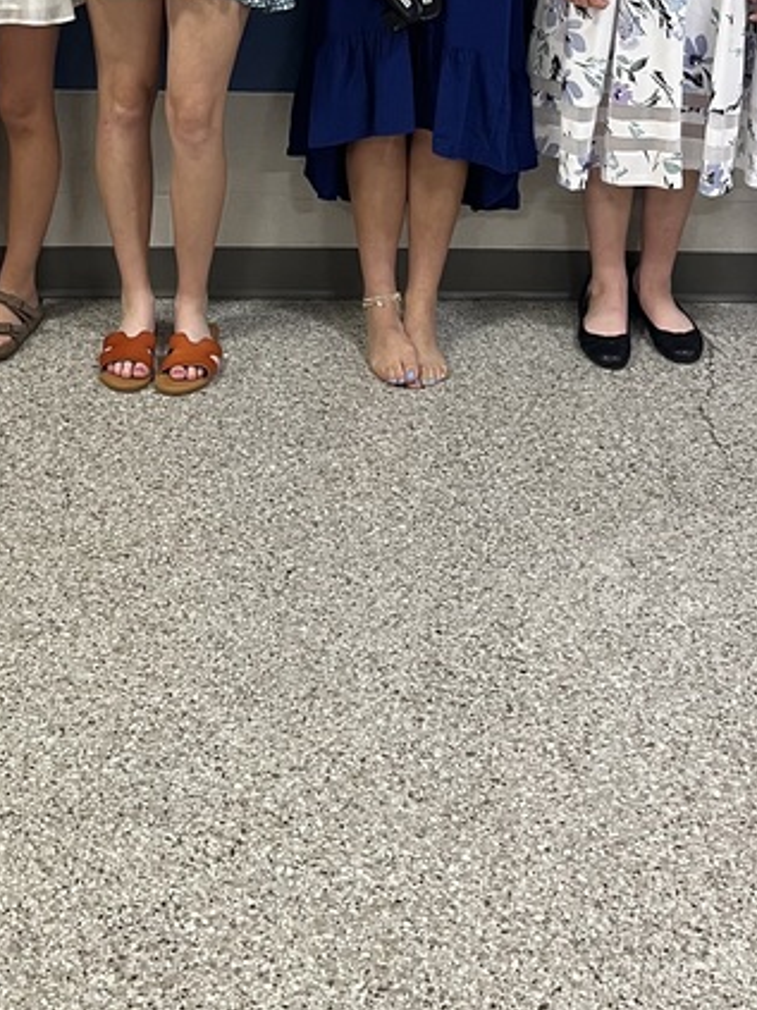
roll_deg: -1.0
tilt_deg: -13.4
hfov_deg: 23.2
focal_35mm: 63
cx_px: 299
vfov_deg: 28.0
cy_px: -107
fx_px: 1838
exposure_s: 1/60
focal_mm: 5.1
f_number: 1.6
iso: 125
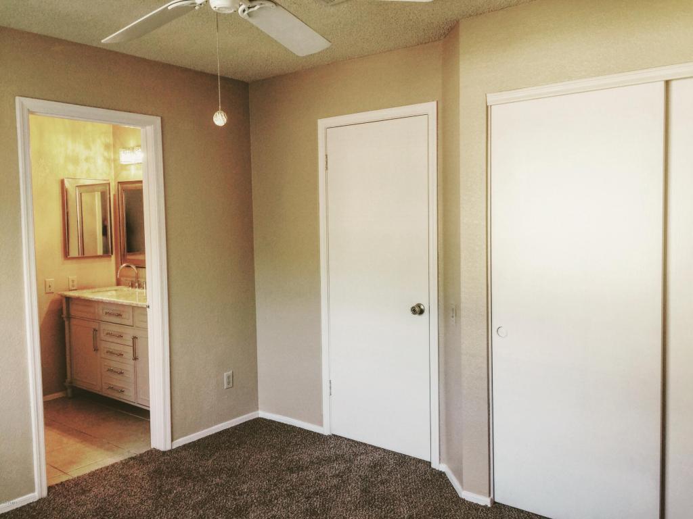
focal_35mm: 29
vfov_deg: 48.2
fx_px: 581
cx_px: 346
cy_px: 260
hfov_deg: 61.7
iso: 32
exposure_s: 1/15
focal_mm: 4.15
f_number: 2.2
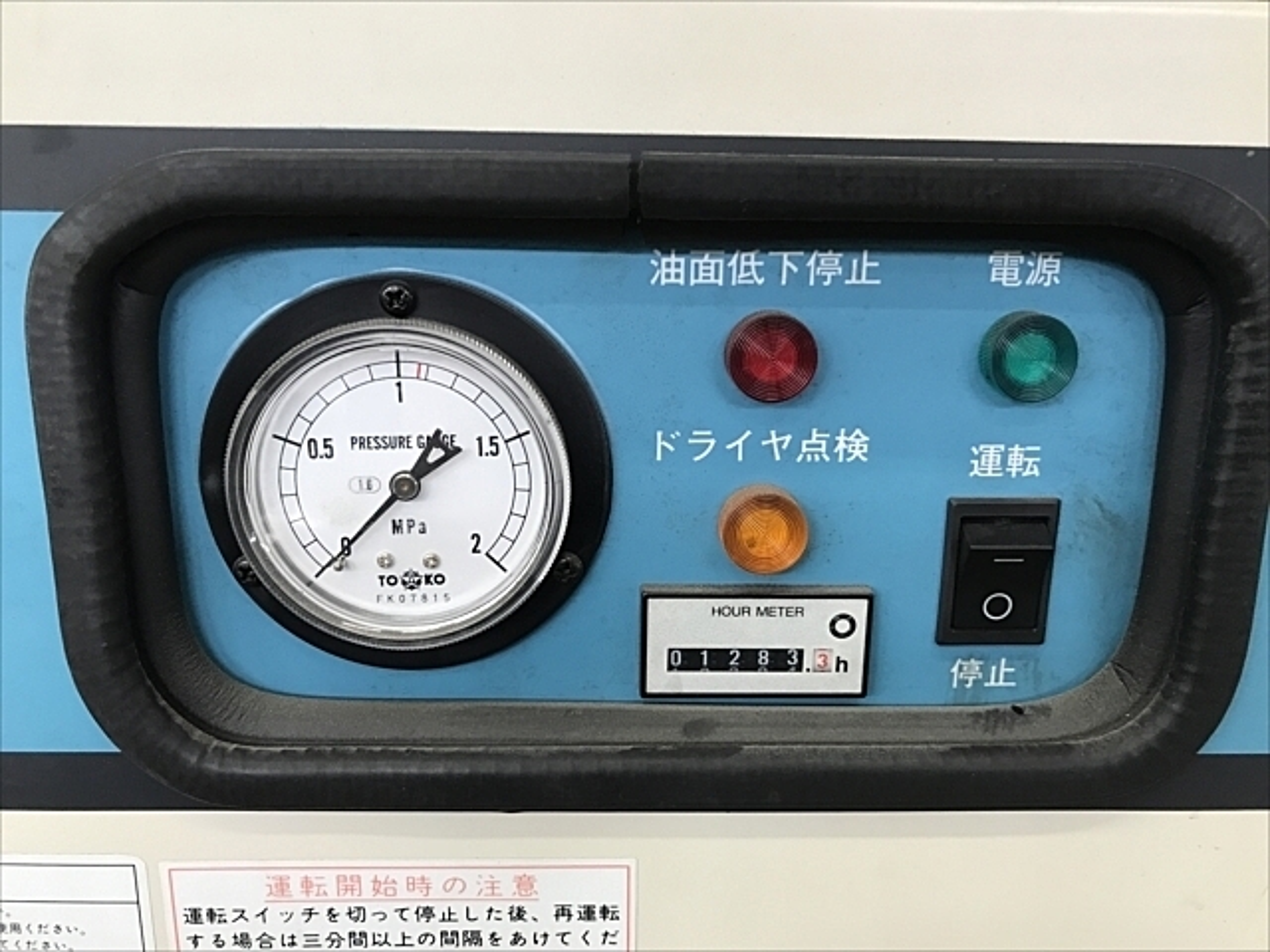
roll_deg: -0.3
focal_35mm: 28
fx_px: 1027
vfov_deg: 49.7
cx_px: 635
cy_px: 476
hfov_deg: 63.4
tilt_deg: -13.9
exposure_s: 1/24
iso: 32
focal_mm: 3.99
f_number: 1.8
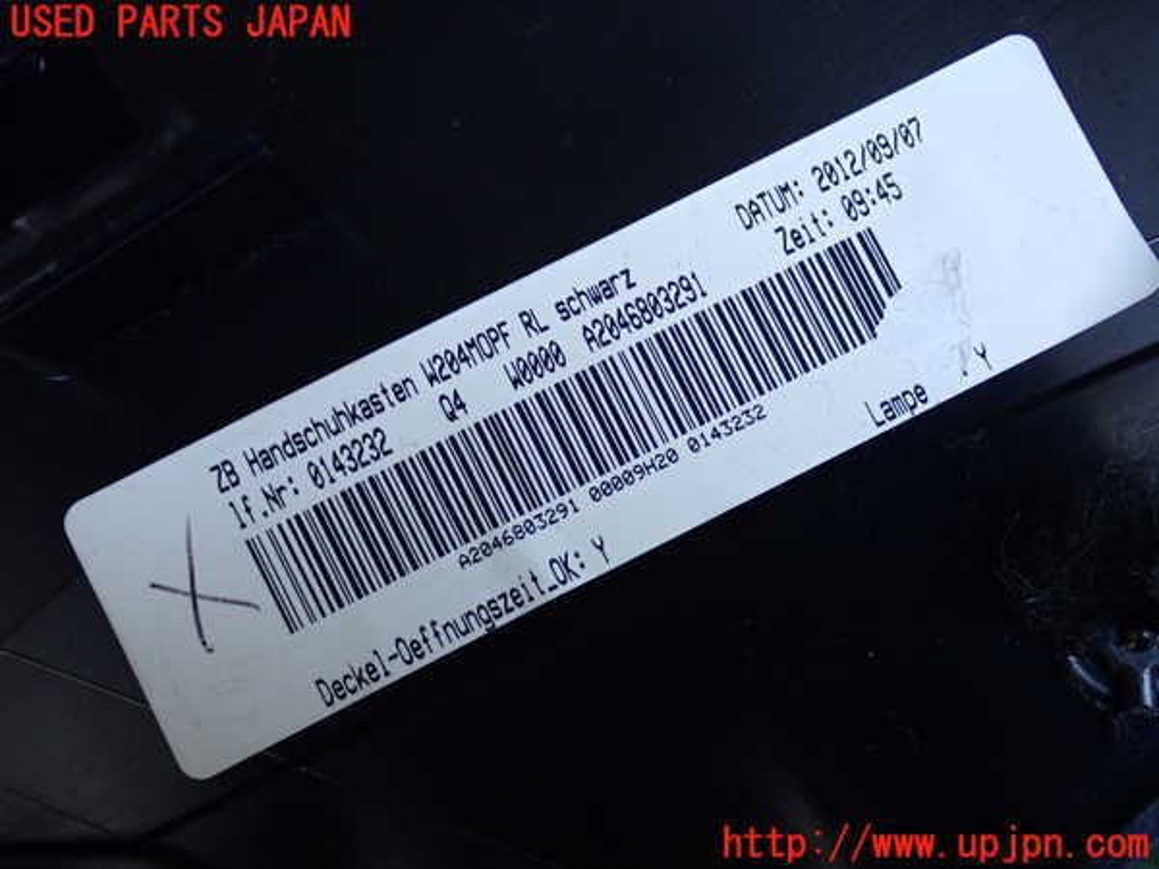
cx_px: 580
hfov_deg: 40.4
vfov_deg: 30.9
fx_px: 1574
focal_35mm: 47
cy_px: 434
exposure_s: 1/125
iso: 500
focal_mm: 8.4
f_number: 3.1
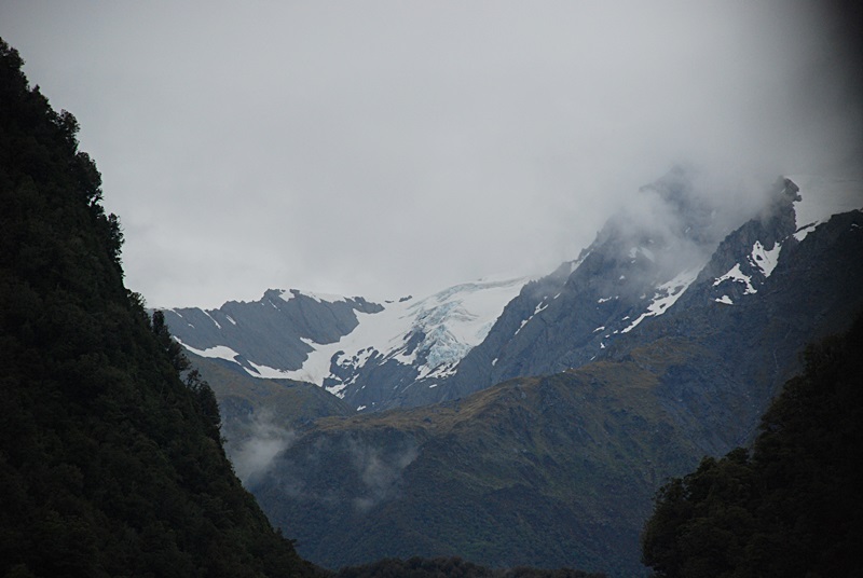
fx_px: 4861
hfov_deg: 10.1
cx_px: 432
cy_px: 289
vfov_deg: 6.8
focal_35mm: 202
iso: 400
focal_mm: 135
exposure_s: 1/2500
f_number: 5.6
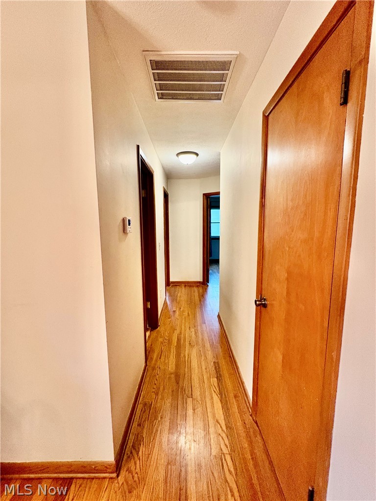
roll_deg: +1.1
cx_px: 188
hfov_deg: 85.7
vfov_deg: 102.1
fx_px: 203
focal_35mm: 14
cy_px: 250
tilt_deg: -6.8
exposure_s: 1/60
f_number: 2.2
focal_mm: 2.22
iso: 640
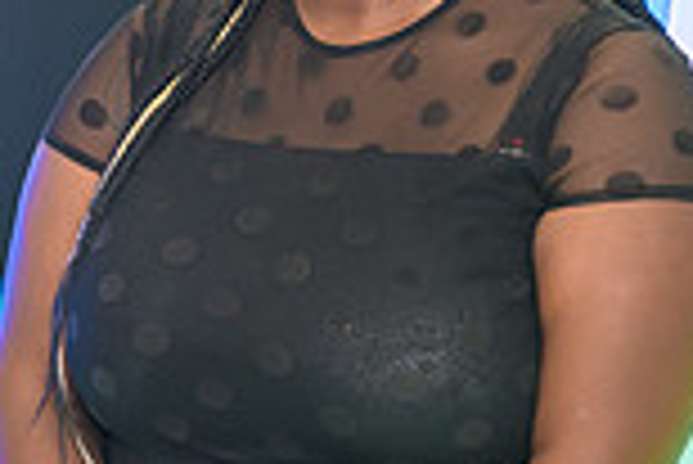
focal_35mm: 264
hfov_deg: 7.6
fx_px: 5087
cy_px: 137
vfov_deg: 5.2
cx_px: -428
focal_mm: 70
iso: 400
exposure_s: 1/125
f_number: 3.2
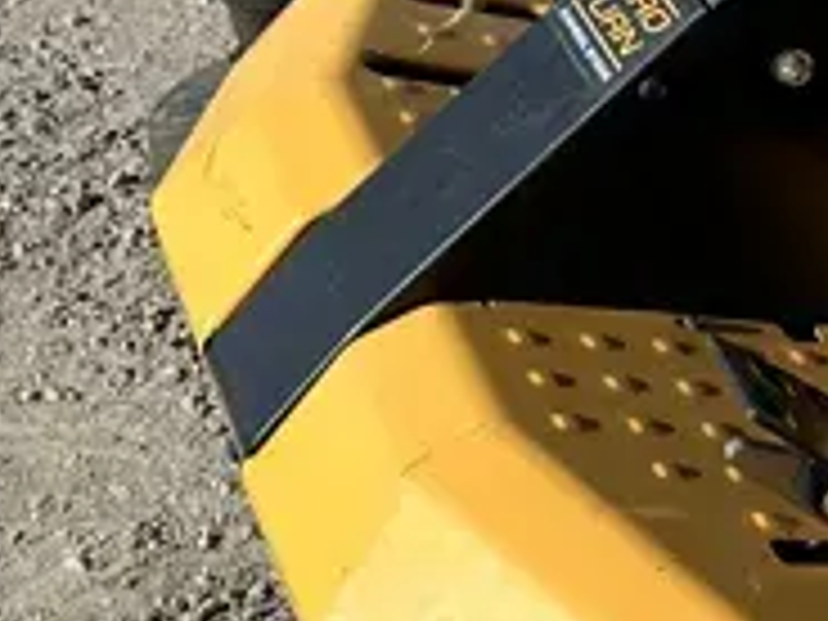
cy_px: 81
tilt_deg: -34.7
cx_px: 1732
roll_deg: +0.7
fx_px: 2990
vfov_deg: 11.8
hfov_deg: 13.3
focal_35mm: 125
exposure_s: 1/5848
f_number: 1.78
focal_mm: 6.86
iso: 80
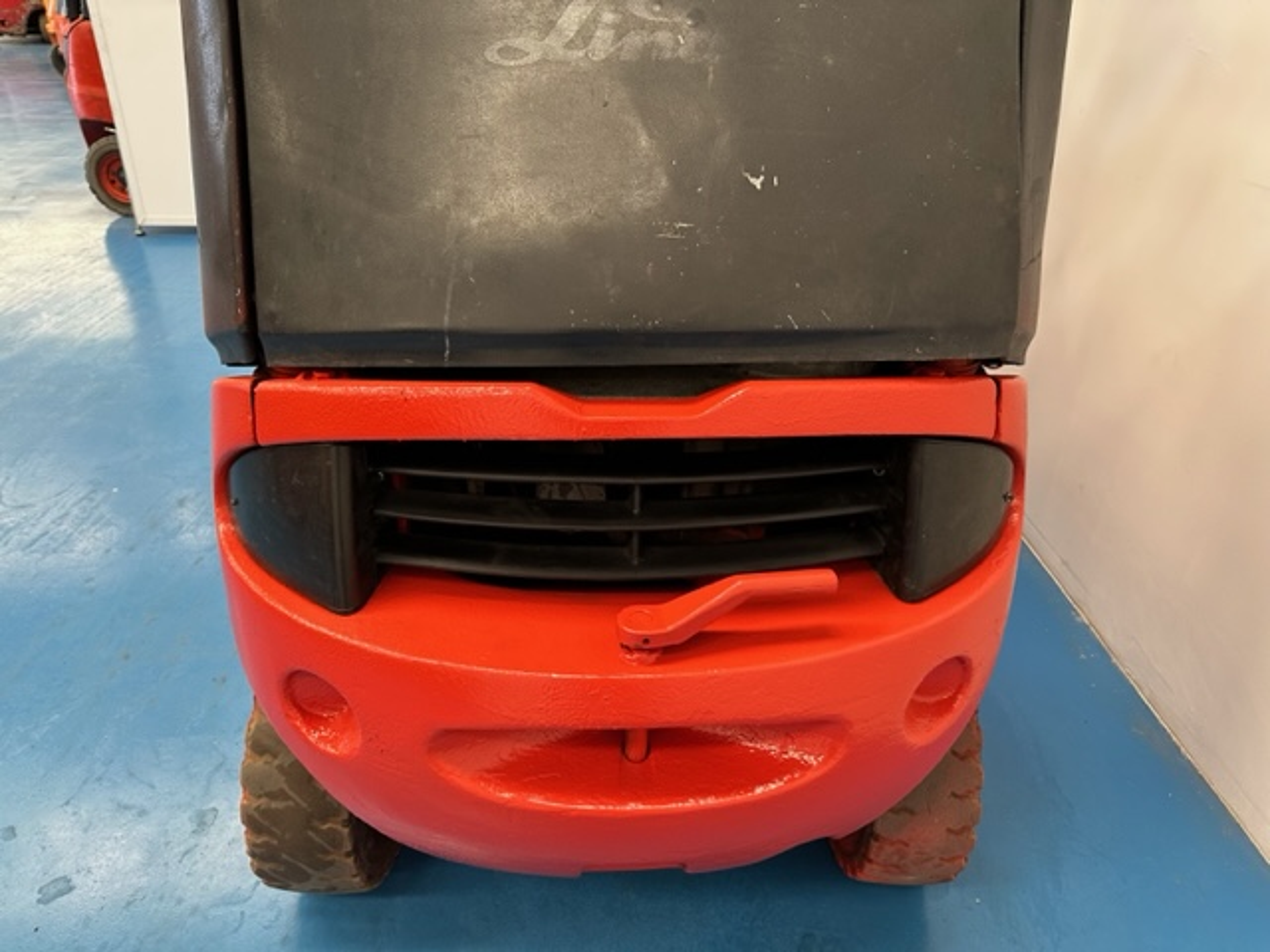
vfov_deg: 56.8
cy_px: 476
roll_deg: -1.6
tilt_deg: -29.8
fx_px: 881
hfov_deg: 71.6
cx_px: 635
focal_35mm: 24
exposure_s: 1/121
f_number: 1.78
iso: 200
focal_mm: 6.86
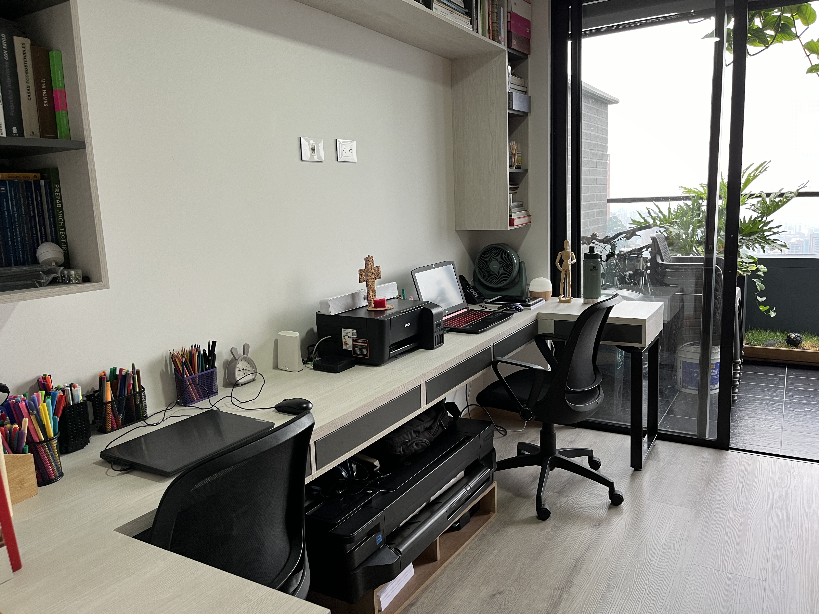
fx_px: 615
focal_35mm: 26
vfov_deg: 53.1
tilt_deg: -8.9
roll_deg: +2.1
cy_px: 307
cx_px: 410
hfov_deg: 67.3
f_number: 1.6
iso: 100
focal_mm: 5.1
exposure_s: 1/60
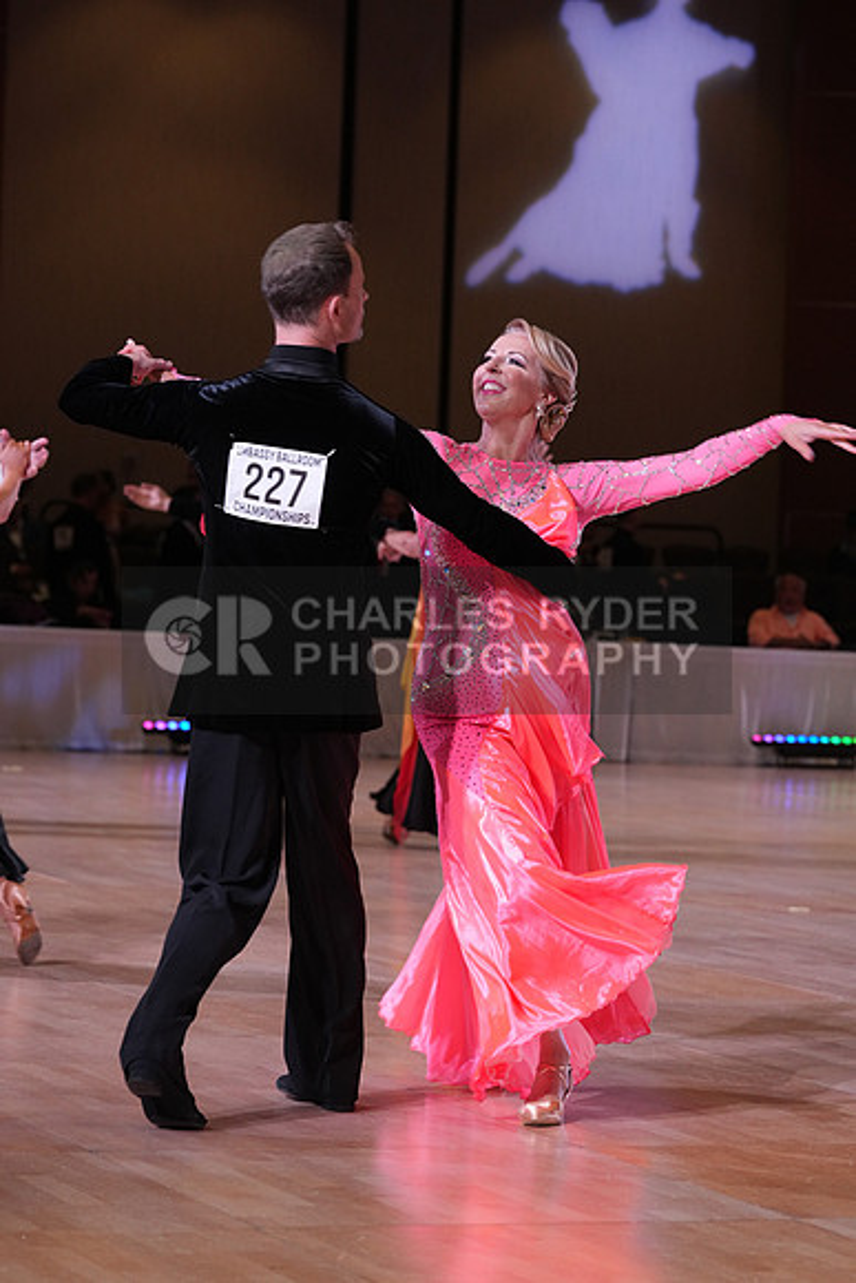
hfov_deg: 11.1
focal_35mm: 124
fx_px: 4420
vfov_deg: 16.5
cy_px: 642
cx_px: 428
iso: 2500
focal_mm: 124
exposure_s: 1/200
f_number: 5.6
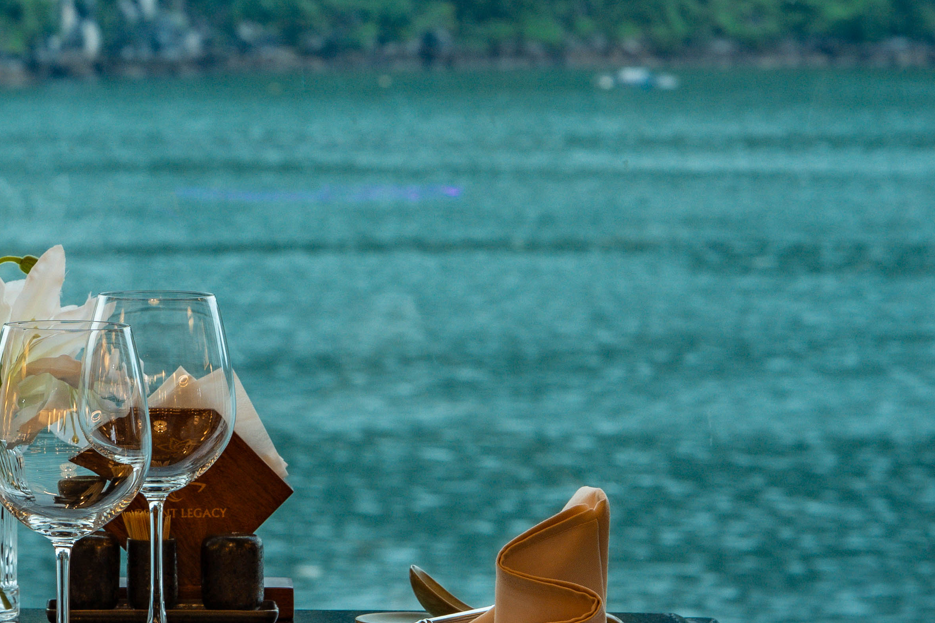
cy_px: 180
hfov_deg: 9.5
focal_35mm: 215
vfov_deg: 6.4
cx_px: 90
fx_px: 5583
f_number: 10
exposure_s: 1/100
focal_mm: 85
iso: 1000
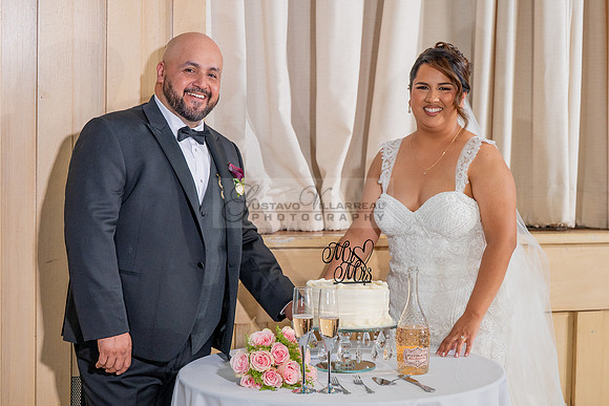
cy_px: 203
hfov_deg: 26.7
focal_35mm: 76
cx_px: 304
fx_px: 1282
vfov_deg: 18.0
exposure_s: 1/200
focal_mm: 70
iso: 1600
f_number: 3.2
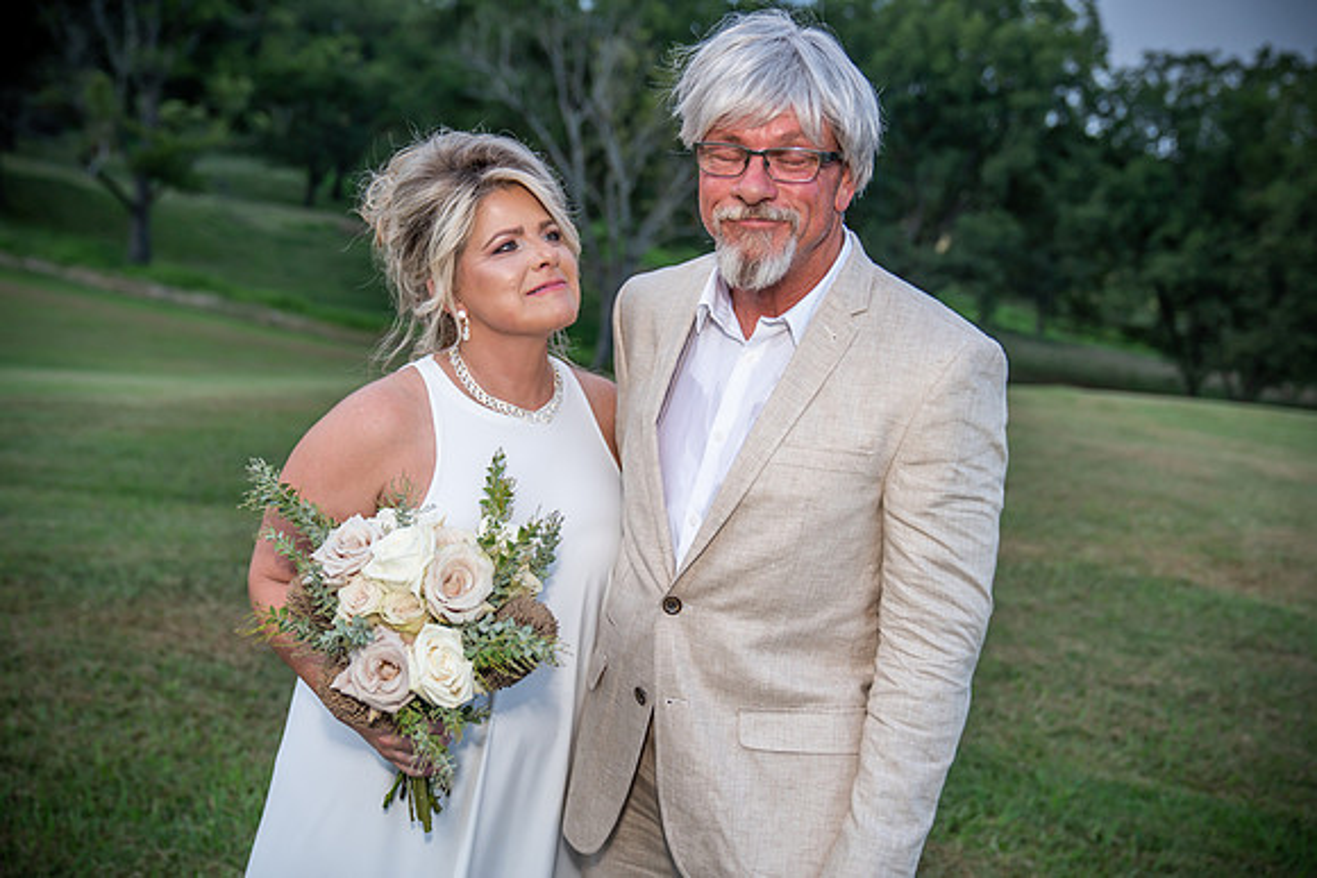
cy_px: 439
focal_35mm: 39
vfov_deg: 34.2
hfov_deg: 49.5
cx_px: 658
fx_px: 1427
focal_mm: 39
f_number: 2.8
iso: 400
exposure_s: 1/125
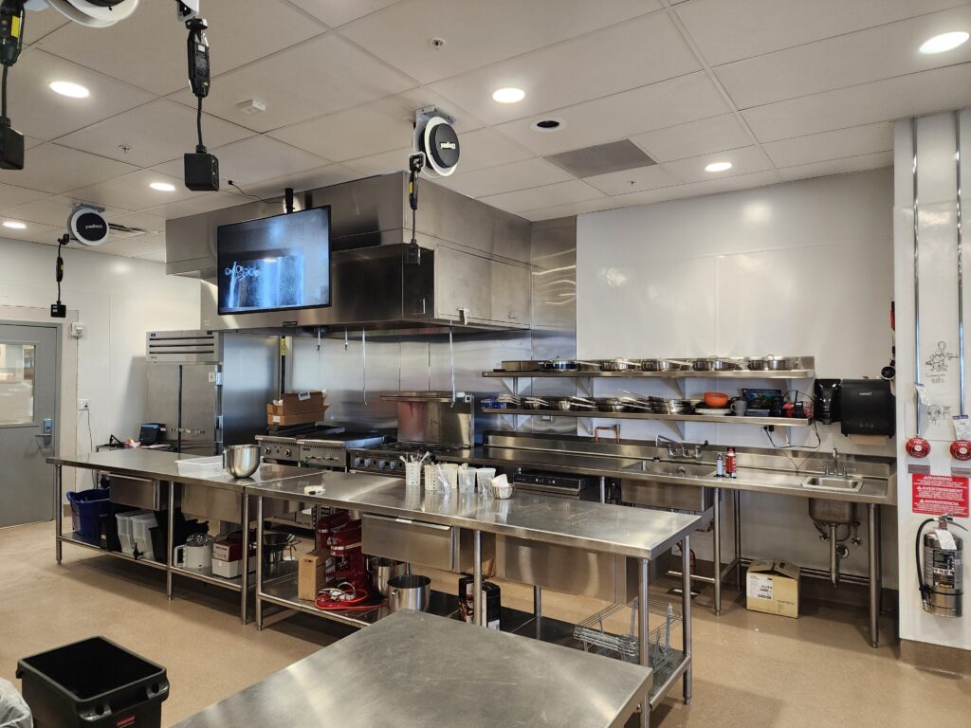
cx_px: 486
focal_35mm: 23
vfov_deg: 58.9
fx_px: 645
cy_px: 364
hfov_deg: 73.9
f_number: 1.8
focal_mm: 6.4
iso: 160
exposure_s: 1/120
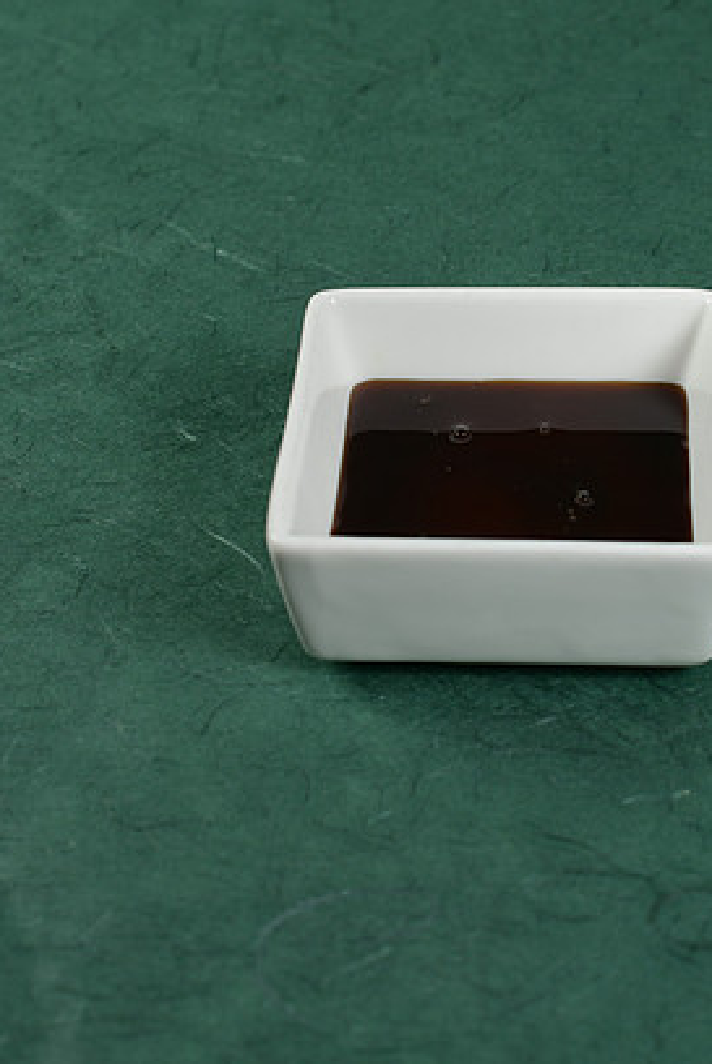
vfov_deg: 28.2
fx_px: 2101
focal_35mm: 71
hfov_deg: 19.2
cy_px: 357
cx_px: 476
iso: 200
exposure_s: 1/200
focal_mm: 50
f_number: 8
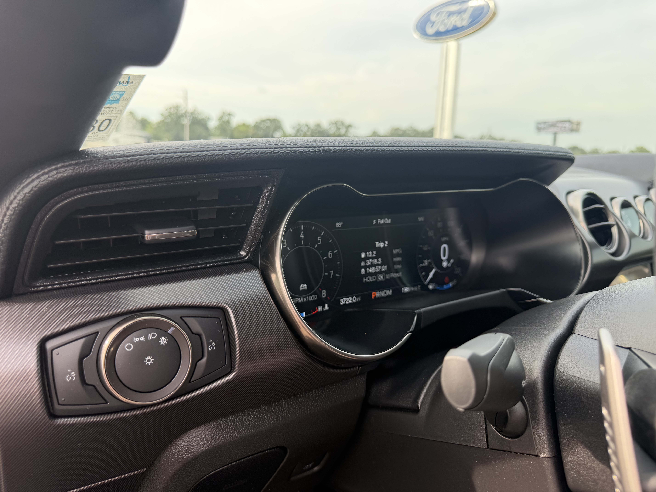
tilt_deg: -10.5
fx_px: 455
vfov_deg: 56.8
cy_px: 246
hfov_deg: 71.6
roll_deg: -1.5
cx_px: 328
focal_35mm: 24
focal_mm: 6.76
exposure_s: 1/377
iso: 80
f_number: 1.78
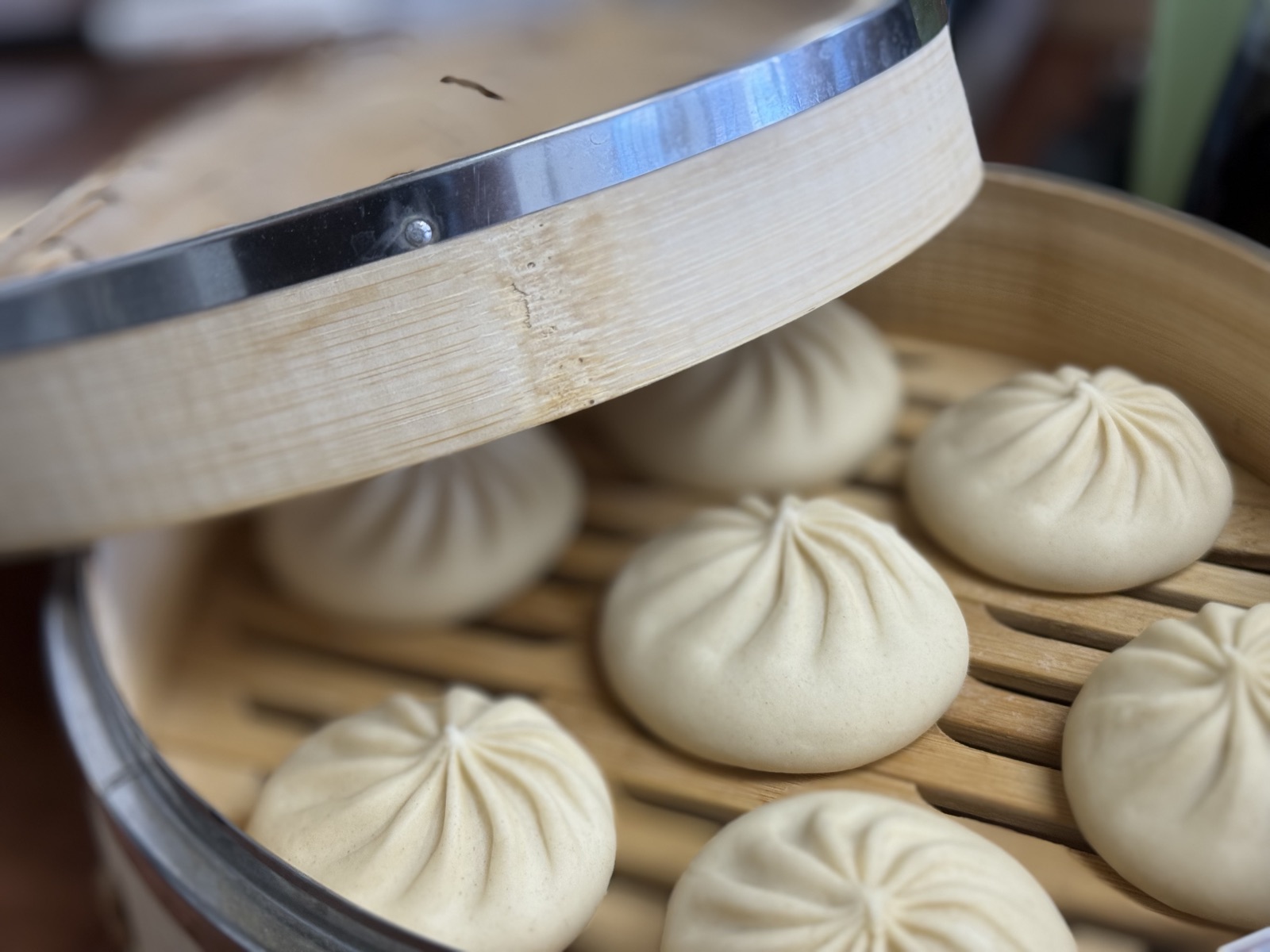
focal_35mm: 48
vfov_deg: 30.3
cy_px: 476
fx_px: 1761
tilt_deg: -35.6
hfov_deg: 39.7
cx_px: 635
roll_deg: +1.8
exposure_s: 1/120
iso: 100
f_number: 1.78
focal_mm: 6.76
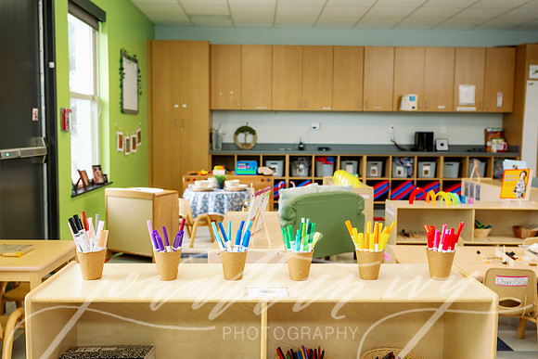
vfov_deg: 36.9
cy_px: 180
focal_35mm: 36
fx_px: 538
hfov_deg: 53.1
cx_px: 269
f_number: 5
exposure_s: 1/125
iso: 800
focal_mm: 36
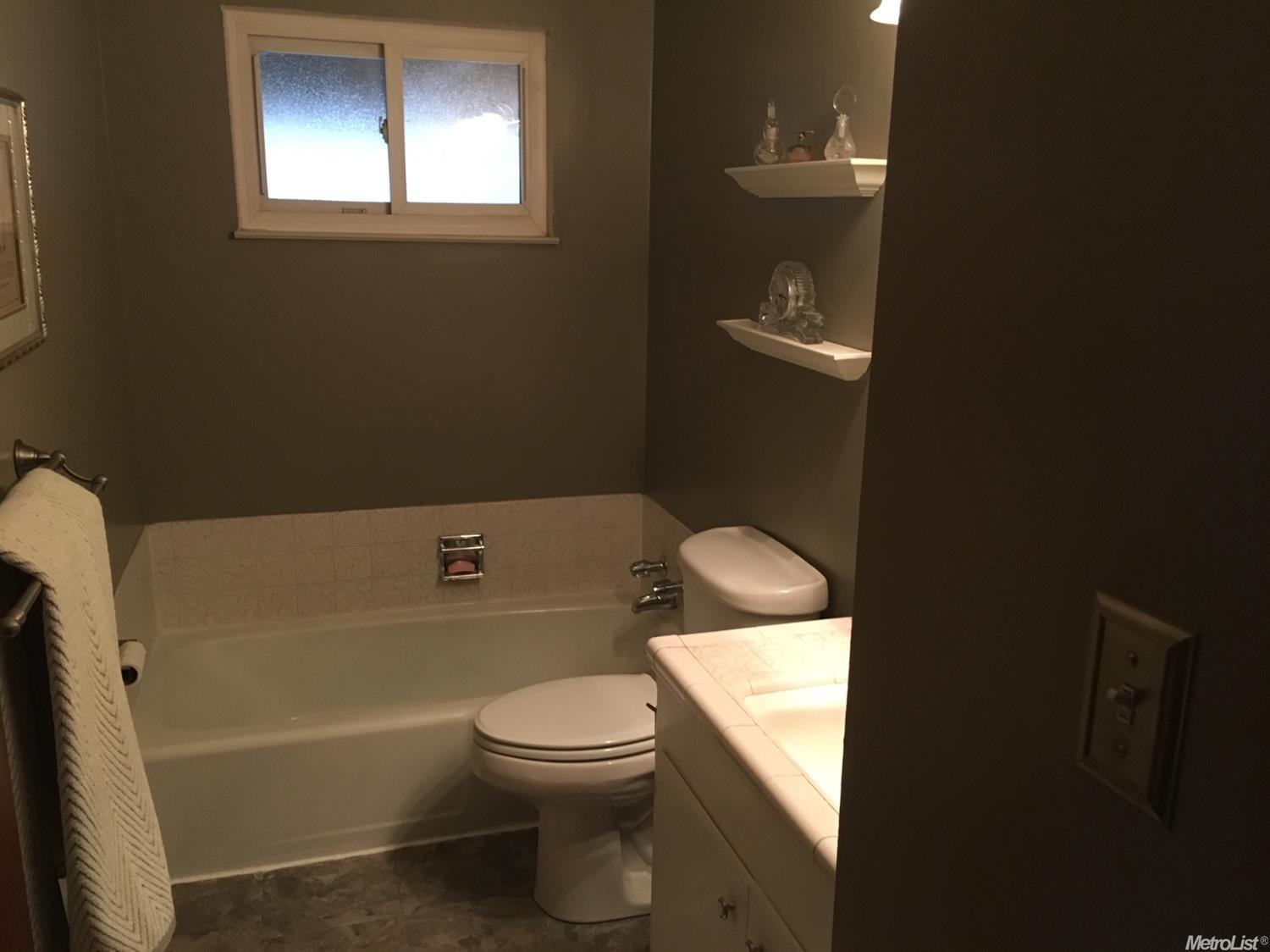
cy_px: 476
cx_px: 635
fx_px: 1064
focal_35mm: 29
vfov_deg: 48.2
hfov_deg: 61.7
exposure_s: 1/15
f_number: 2.2
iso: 200
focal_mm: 4.15
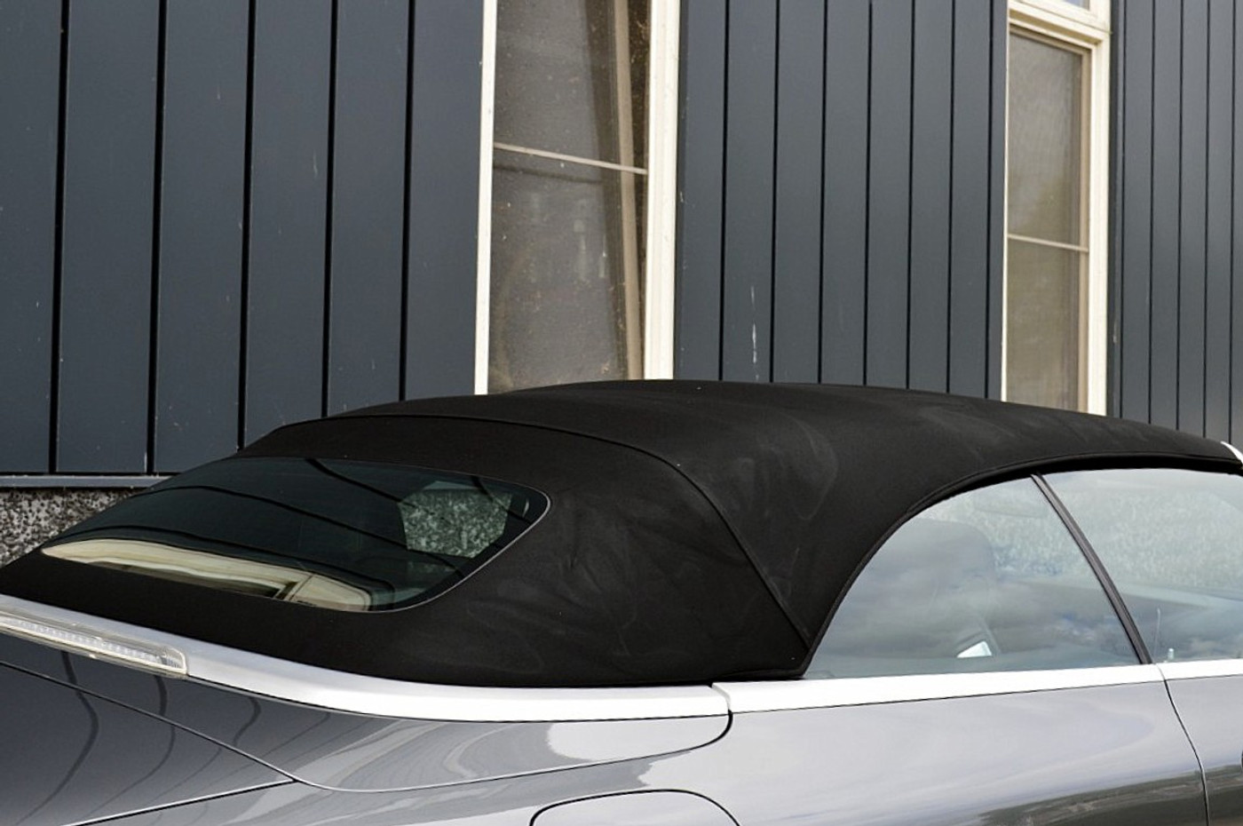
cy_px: 413
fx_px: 1604
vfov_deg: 28.9
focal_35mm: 46
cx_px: 622
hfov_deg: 42.4
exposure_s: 1/125
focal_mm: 31
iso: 400
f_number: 9
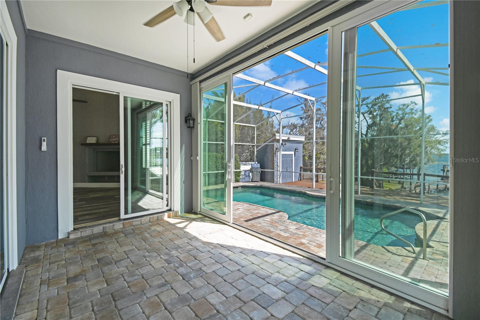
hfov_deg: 100.4
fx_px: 200
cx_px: 240
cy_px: 160
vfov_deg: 77.3
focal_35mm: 15
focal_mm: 10
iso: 100
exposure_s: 1/125
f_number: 7.1
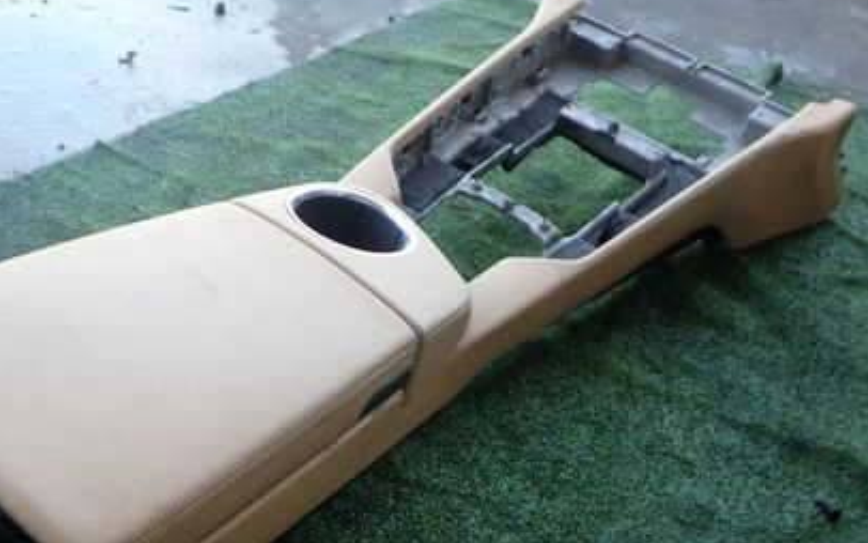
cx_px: 295
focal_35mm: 47
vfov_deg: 27.4
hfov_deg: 42.1
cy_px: 310
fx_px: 1112
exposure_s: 1/125
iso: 200
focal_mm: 5.4
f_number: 2.3
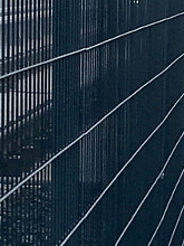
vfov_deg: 9.4
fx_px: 1495
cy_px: 160
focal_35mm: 211
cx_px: 224
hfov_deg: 7.0
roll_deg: +1.6
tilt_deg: -6.5
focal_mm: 4.15
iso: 25
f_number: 2.2
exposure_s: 1/50
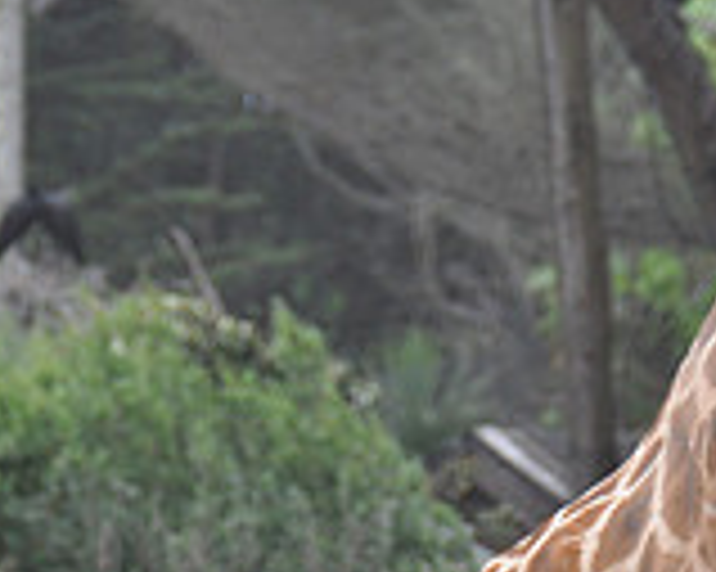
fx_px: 22851
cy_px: 673
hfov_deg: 1.8
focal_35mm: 1079
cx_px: 558
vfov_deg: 1.4
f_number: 5.6
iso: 320
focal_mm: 210
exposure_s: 1/400
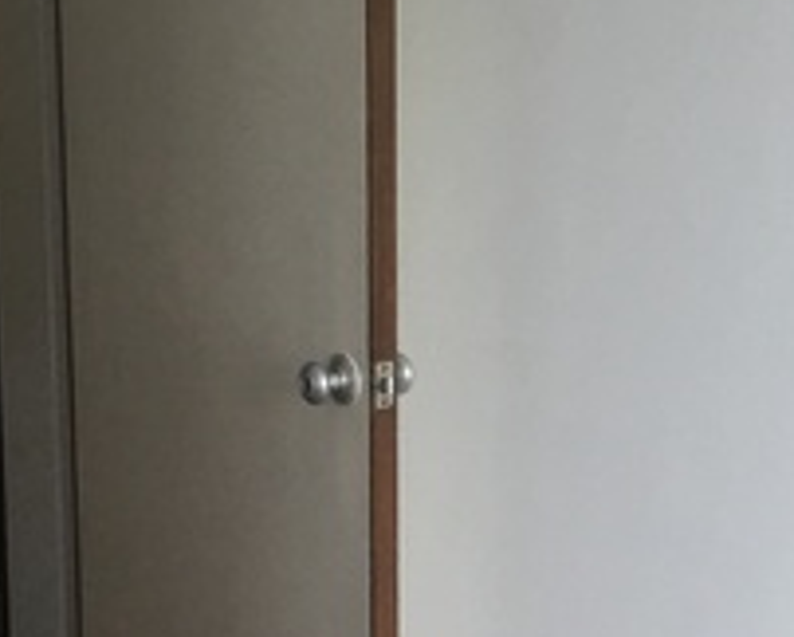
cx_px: 759
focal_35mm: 112
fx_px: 2634
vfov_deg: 13.7
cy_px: 550
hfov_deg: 16.8
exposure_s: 1/30
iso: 25
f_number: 2.2
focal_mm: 4.15
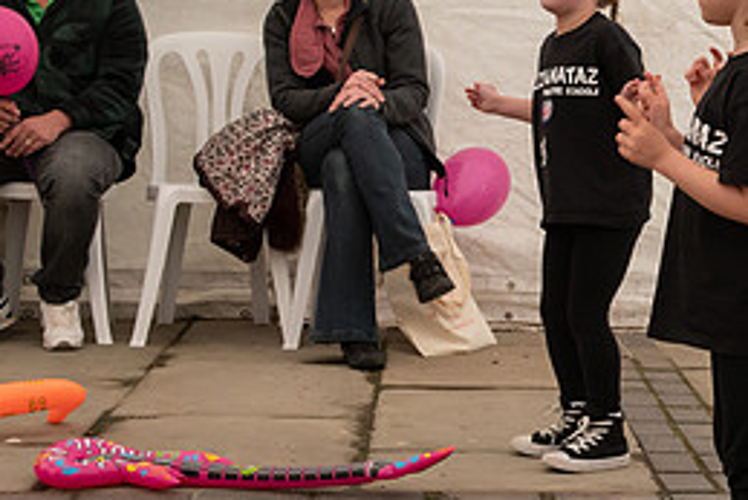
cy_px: 169
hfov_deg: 19.9
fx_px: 2058
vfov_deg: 13.8
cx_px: 758
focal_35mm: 99
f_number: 8
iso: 720
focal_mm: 35
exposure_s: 1/320
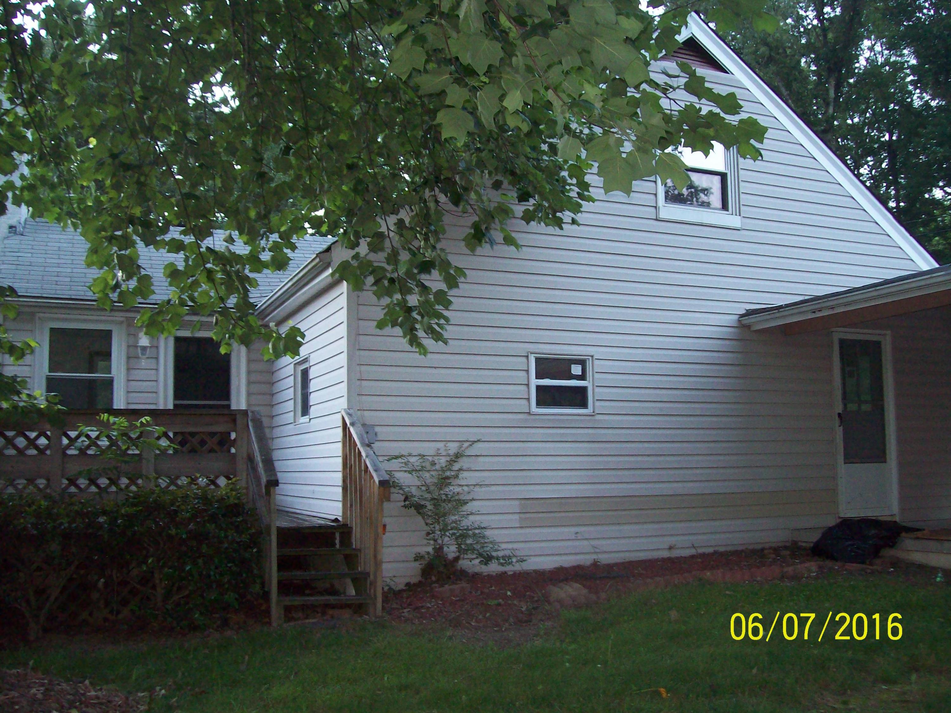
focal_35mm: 36
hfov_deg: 51.4
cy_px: 356
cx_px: 476
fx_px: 989
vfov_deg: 39.7
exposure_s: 1/64
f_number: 2.7
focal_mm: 6
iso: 200
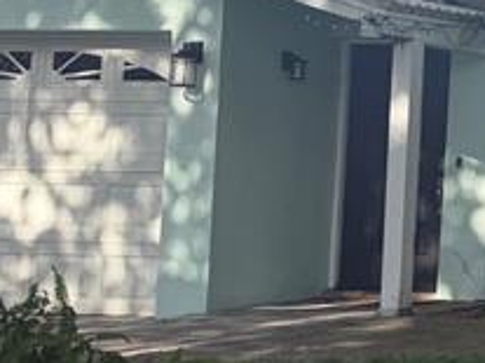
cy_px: 30
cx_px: 1003
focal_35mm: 119
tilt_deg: +5.6
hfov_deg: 13.8
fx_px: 1666
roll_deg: -0.4
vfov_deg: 12.3
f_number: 1.78
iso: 80
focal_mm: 6.76
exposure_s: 1/2703
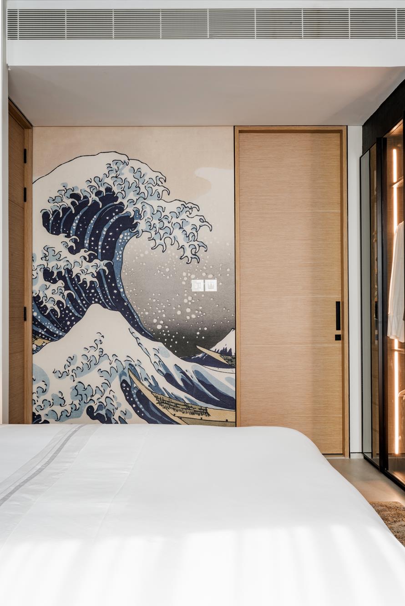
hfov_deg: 41.1
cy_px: 303
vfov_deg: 58.7
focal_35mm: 32
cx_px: 202
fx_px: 540
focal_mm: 32
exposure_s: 1/1.67
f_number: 20
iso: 100
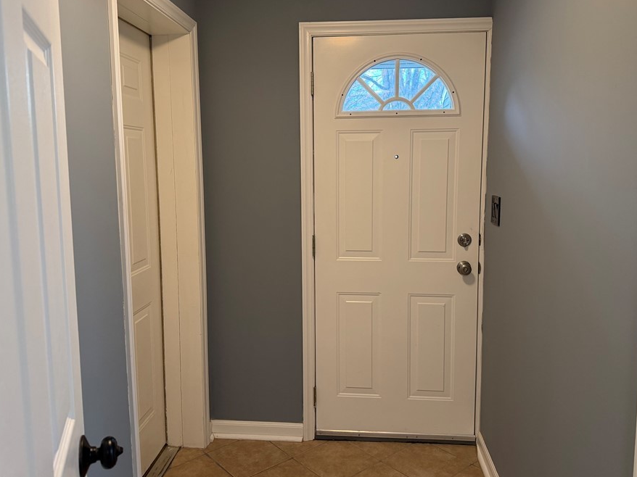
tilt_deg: -6.0
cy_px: 215
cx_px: 318
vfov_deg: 49.7
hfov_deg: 63.5
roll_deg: +1.0
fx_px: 515
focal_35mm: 28
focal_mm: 6.76
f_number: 1.78
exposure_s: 1/120
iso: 250
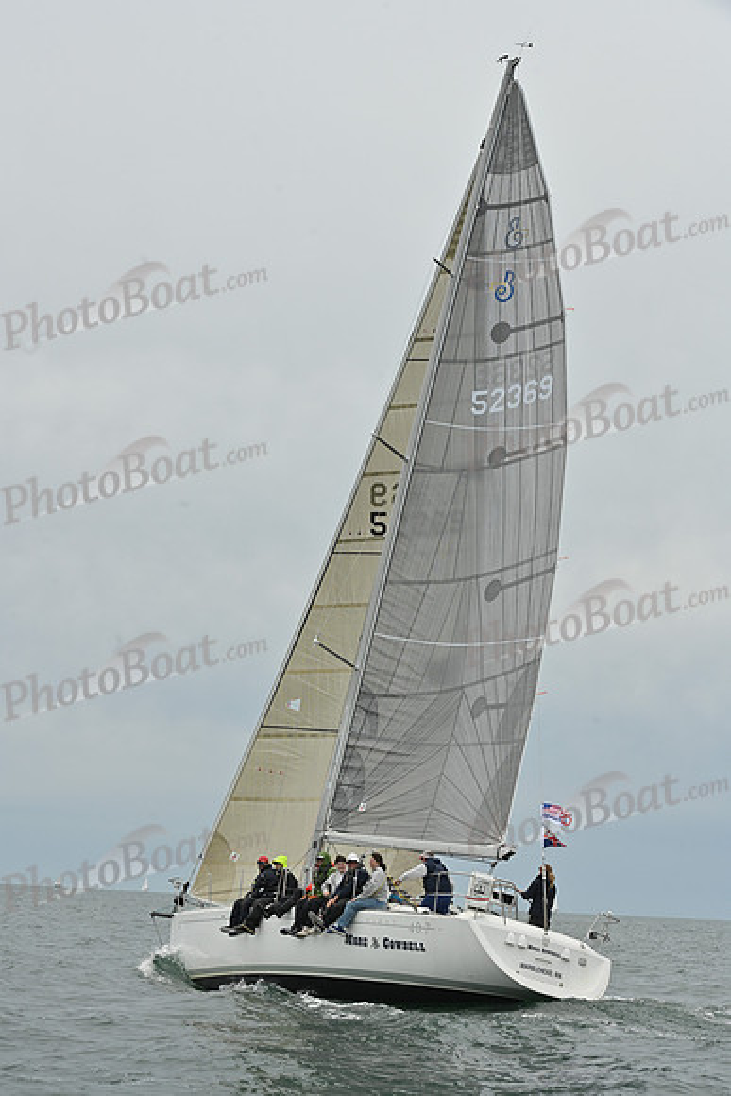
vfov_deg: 28.8
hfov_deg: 19.5
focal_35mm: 70
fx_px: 2131
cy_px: 548
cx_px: 366
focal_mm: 70
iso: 320
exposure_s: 1/1000
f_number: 11
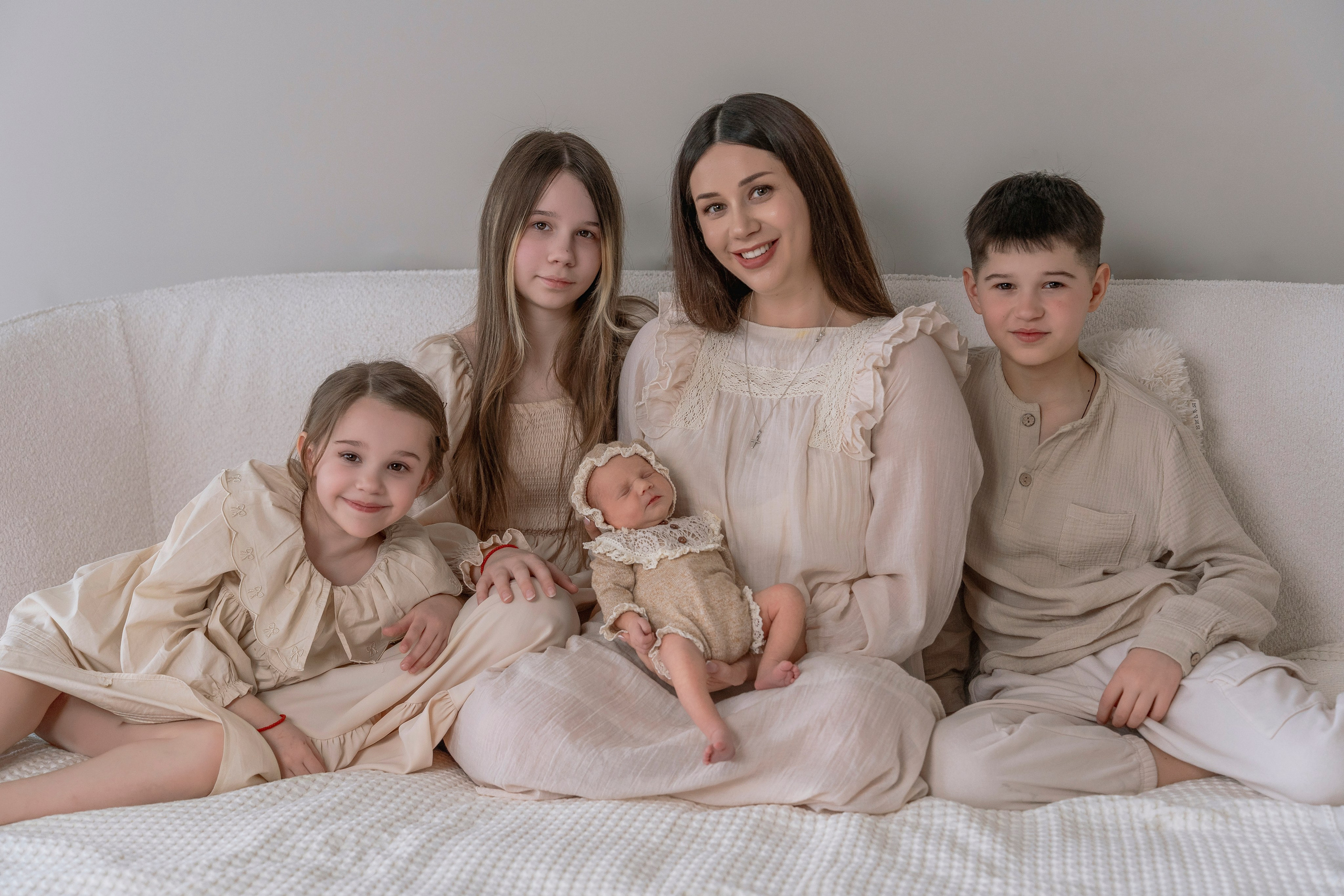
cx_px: 672
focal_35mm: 49
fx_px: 1829
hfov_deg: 40.3
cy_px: 448
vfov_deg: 27.5
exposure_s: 1/200
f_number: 3.5
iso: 1000
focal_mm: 49
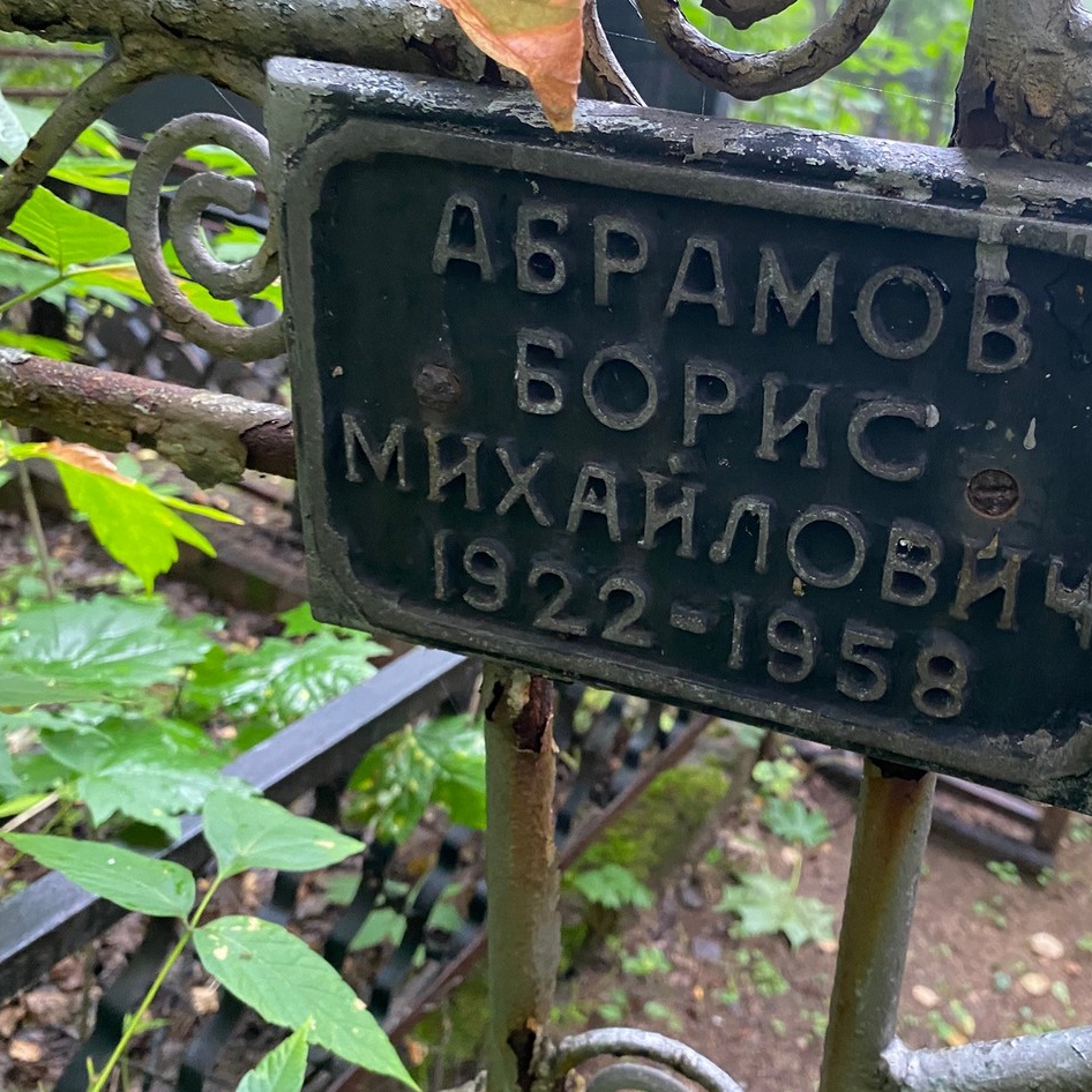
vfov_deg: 47.2
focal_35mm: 35
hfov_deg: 46.5
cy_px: 510
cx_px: 726
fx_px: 1249
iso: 400
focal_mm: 4.25
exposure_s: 1/60
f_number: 1.8
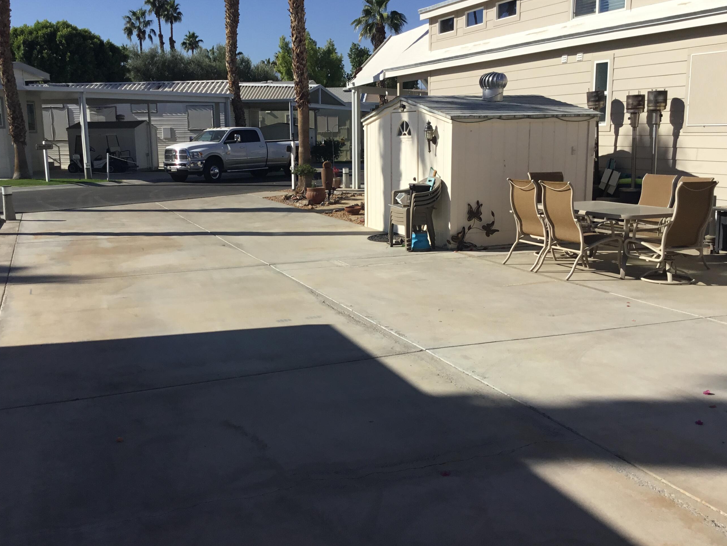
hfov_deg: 51.3
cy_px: 265
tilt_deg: -8.1
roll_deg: +1.6
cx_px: 329
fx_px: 756
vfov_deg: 39.7
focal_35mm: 36
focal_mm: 3.3
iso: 25
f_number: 2.4
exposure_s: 1/1988
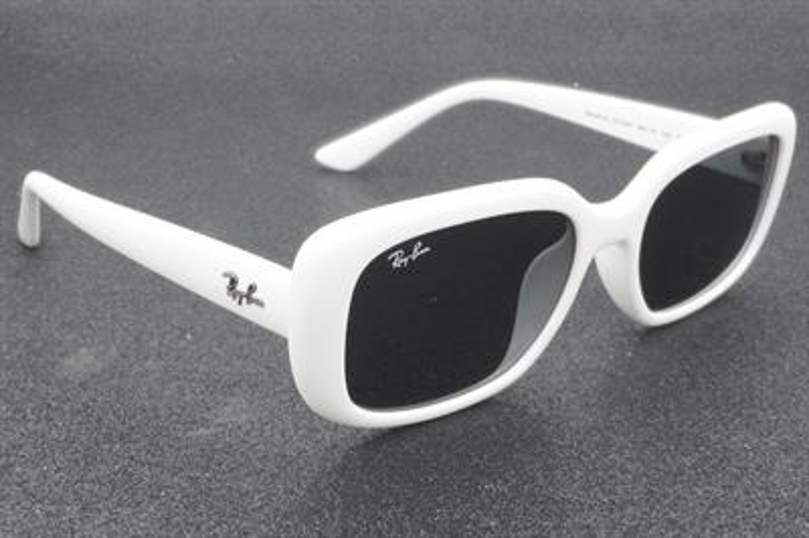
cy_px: 269
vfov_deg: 22.6
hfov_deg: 33.4
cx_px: 404
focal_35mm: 60
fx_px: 1347
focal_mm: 40
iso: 100
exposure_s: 1.6
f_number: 32
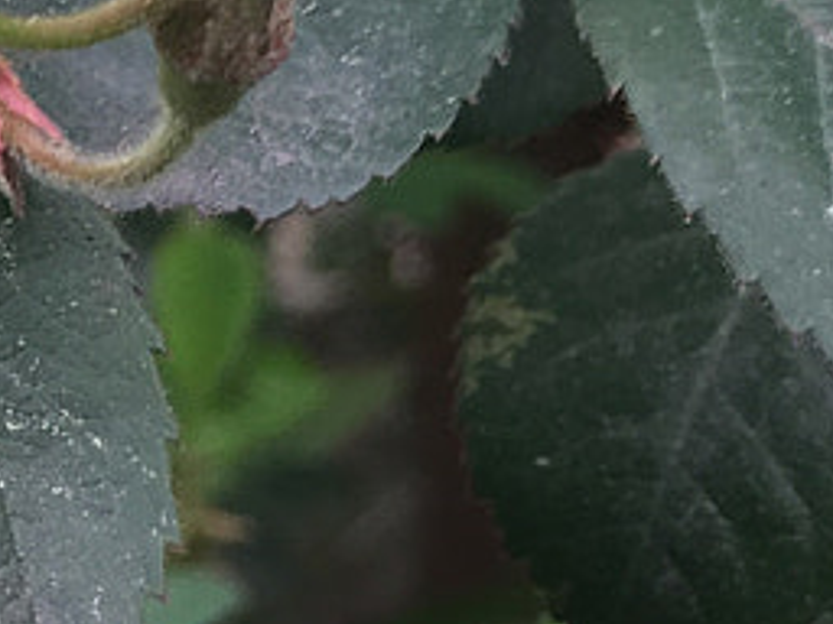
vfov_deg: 7.9
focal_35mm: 181
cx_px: -1155
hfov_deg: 9.7
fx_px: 4356
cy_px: -523
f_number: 2.2
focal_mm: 4.15
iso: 25
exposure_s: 1/132
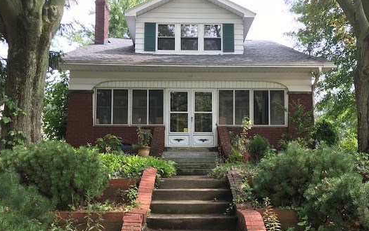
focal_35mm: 36
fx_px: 362
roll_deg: +0.3
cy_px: 161
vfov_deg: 34.9
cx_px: 191
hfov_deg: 54.0
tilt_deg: +3.0
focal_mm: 3.99
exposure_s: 1/218
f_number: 1.8
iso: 20
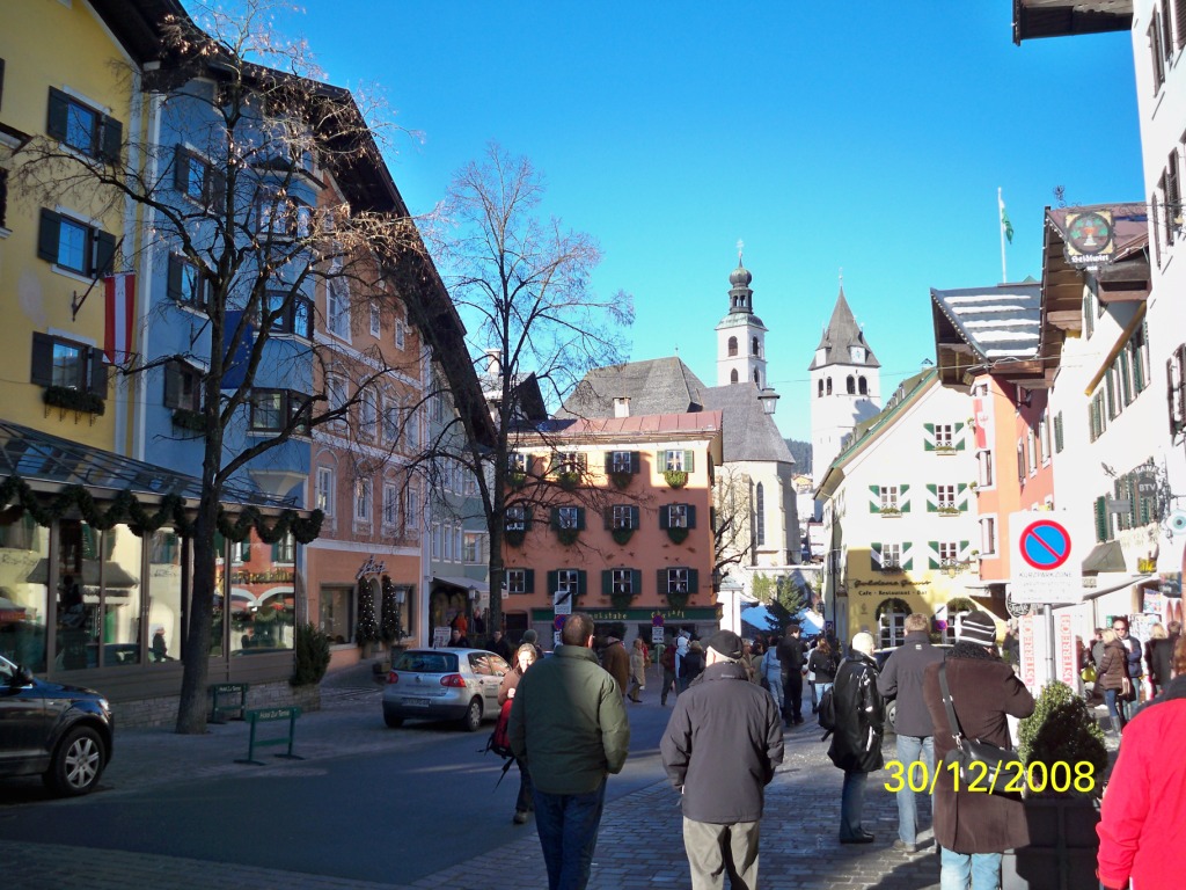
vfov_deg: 40.7
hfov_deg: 52.6
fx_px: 1199
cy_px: 445
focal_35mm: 35
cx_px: 593
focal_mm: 6.3
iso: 64
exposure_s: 1/250
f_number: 3.1
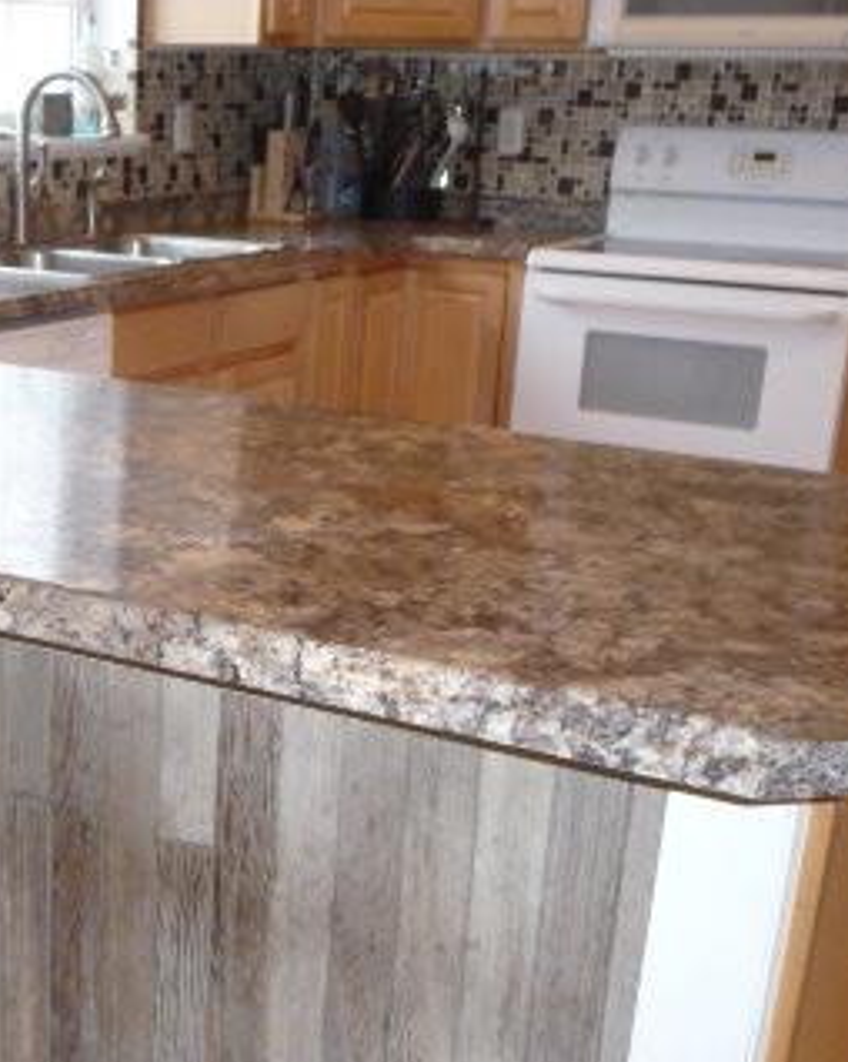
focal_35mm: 55
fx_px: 1727
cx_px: 43
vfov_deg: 33.7
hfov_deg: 26.4
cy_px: 741
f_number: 3.3
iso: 250
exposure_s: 1/30
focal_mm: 4.7
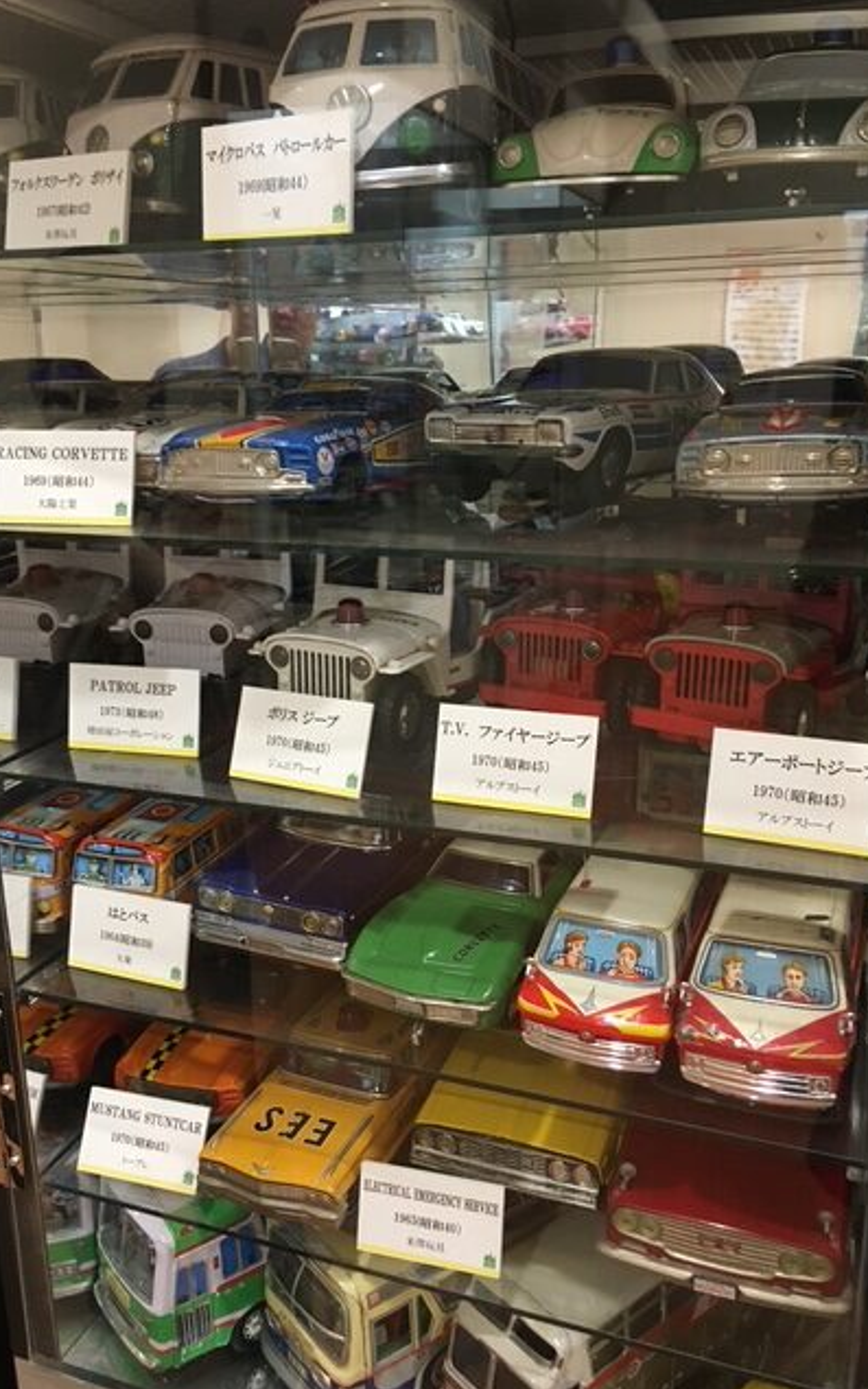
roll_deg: -1.0
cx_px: 409
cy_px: 698
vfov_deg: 61.2
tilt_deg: -17.0
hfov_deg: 40.6
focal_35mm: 31
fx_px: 1173
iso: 160
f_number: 2.2
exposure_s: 1/33
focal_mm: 4.15
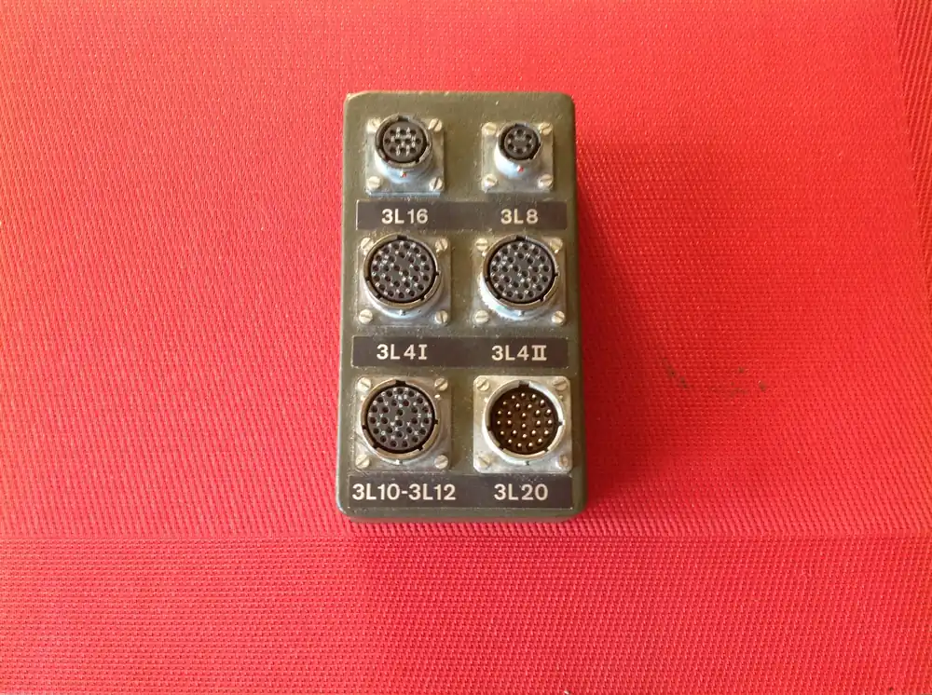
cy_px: 348
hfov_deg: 52.7
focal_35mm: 35
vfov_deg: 40.6
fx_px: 941
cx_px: 466
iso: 100
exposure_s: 1/15
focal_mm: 4.28
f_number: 2.4
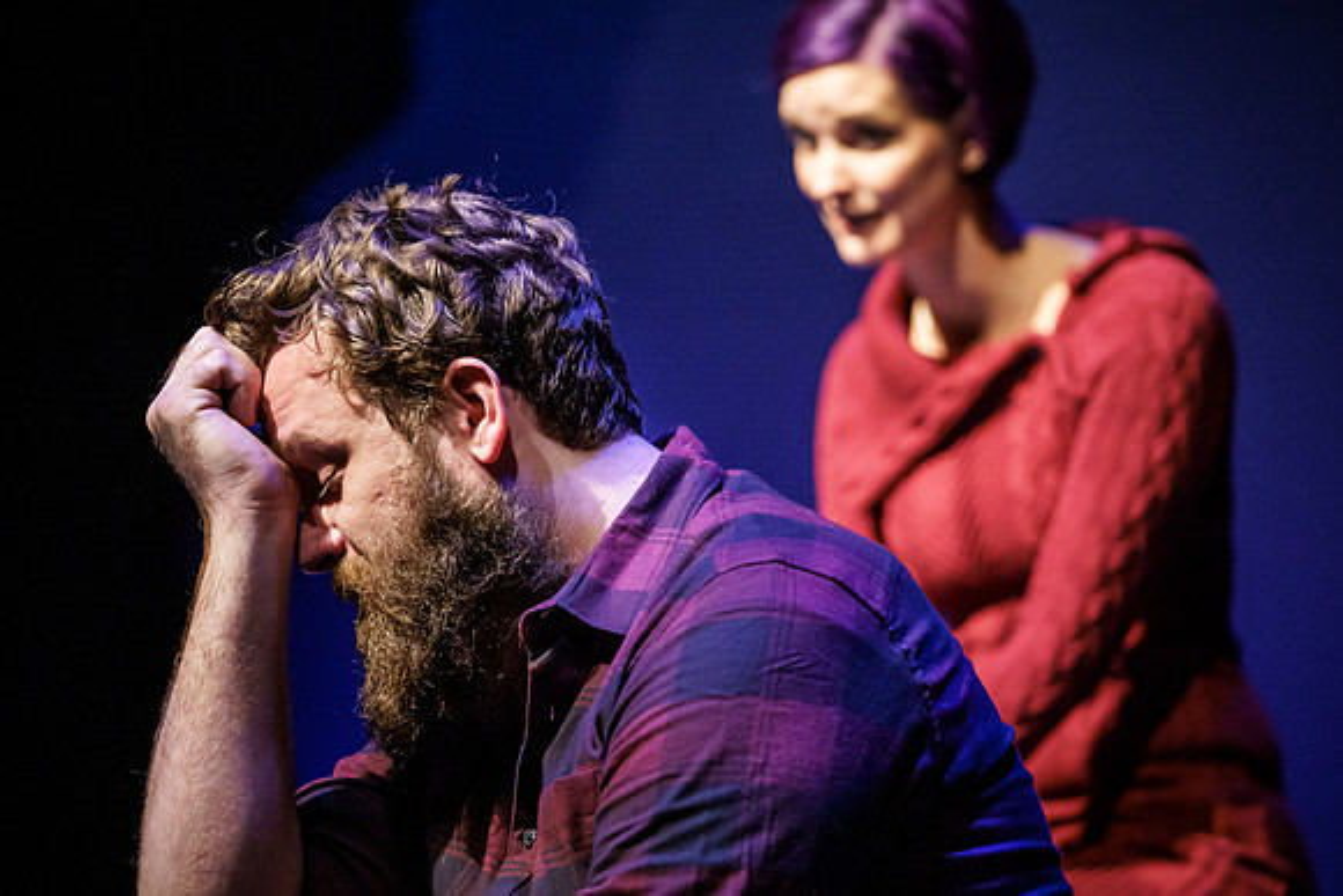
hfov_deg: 10.3
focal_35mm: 200
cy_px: 432
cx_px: 626
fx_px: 7456
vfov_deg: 6.9
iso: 6400
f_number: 4
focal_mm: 183
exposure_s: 1/160
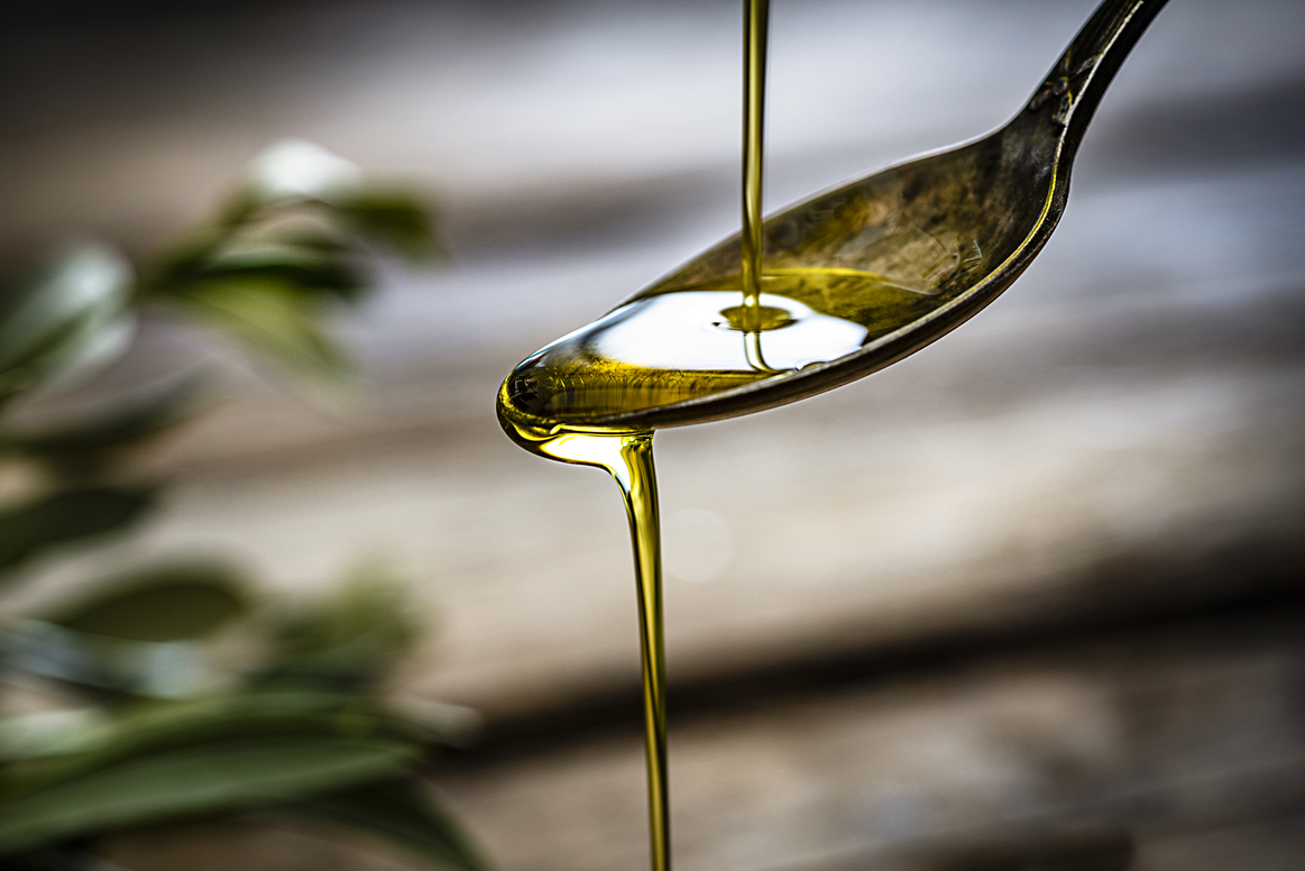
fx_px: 3517
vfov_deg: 14.1
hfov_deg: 21.0
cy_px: 458
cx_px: 640
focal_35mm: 97
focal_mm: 90
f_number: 5.6
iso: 200
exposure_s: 1/2
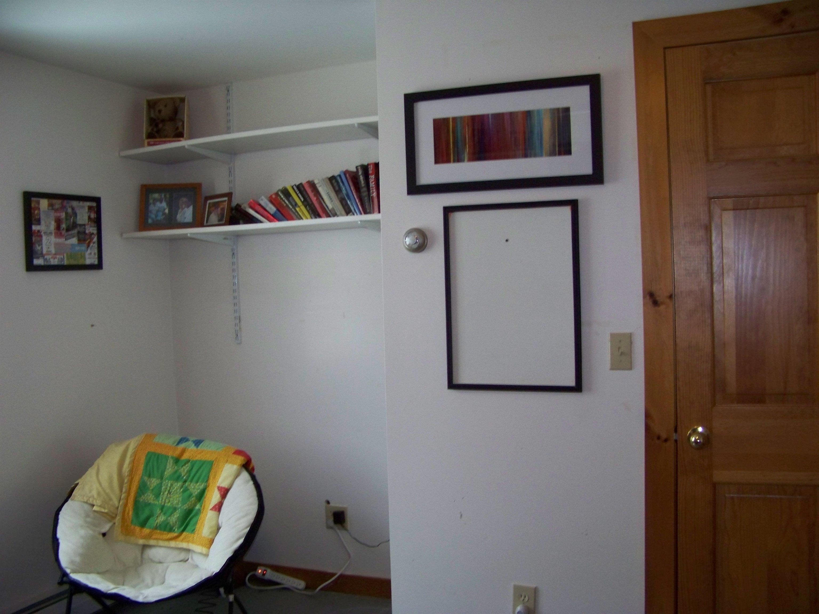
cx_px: 410
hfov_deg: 51.4
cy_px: 307
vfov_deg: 39.7
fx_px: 852
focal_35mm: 36
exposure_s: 1/30
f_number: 2.8
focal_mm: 5.85
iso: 200
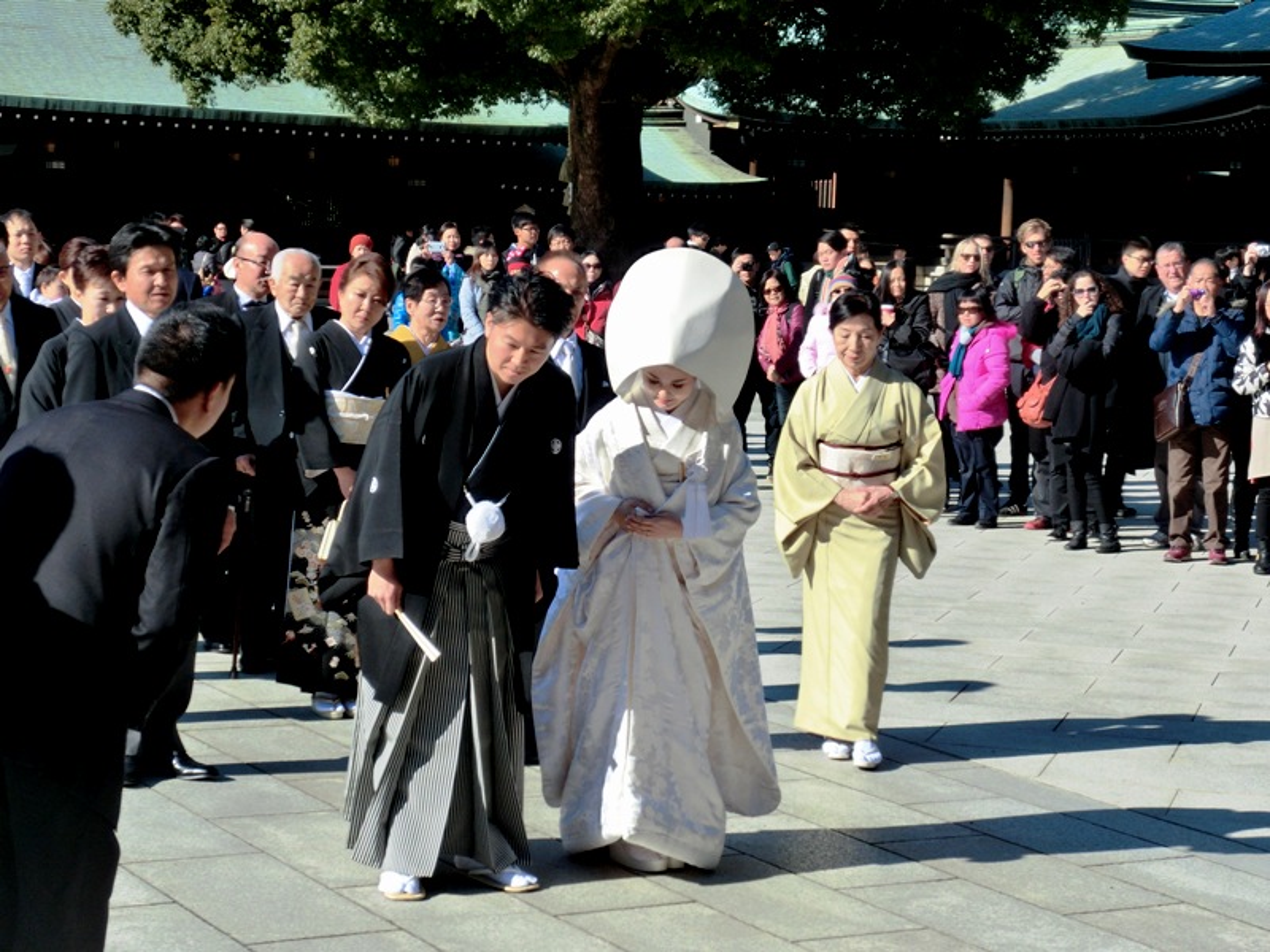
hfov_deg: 26.7
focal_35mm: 73
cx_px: 635
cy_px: 476
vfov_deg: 20.2
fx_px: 2678
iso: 100
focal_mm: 12.9
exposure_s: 1/125
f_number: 11.3
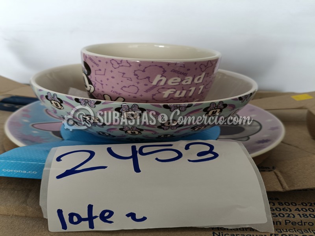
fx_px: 237
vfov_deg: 53.1
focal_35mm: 26
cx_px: 158
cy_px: 118
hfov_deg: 67.3
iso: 416
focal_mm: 4.84
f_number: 1.8
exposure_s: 1/60
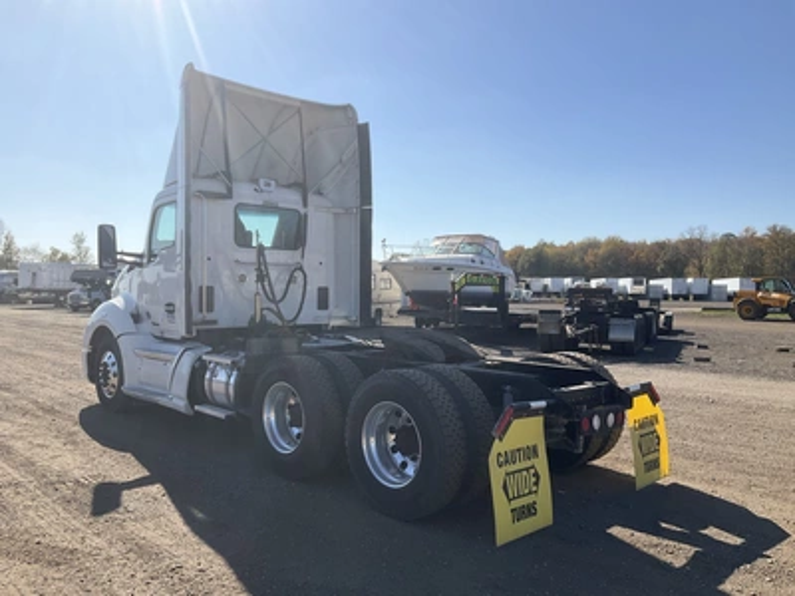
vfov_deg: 48.2
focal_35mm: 29
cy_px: 298
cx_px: 398
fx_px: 666
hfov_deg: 61.7
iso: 25
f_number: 1.8
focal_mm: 3
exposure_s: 1/2667
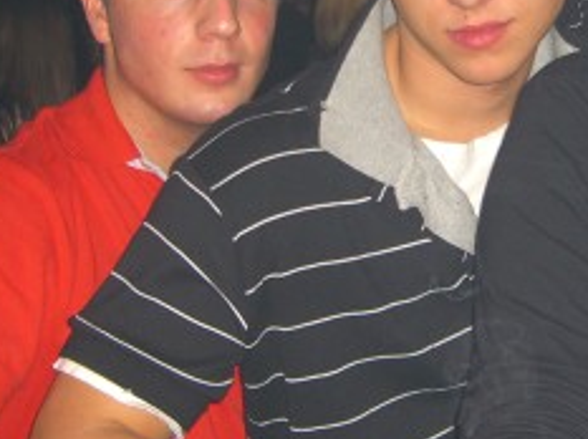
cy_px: 124
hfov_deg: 19.9
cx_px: 437
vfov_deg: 15.0
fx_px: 1662
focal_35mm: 98
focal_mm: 7.9
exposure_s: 1/60
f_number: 2.8
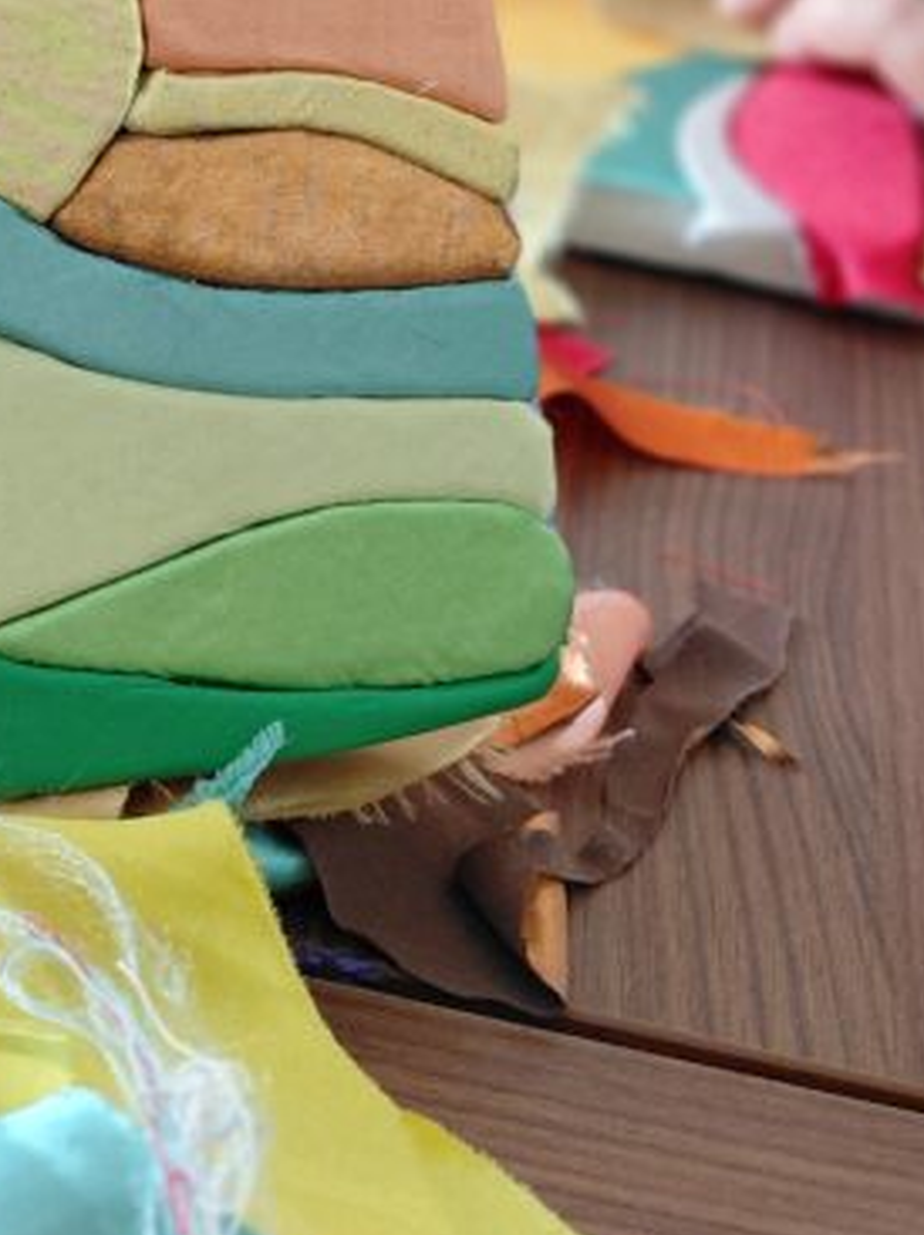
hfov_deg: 20.7
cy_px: -385
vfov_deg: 24.2
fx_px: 2494
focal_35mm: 70
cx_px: 169
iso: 125
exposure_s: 1/50.1
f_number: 1.8
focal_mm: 4.69
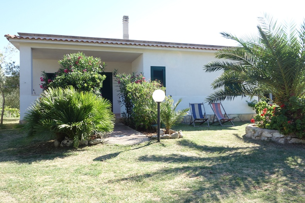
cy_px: 102
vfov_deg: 46.4
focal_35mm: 28
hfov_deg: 65.5
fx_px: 237
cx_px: 152
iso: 125
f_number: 11
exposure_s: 1/30
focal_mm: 10.4
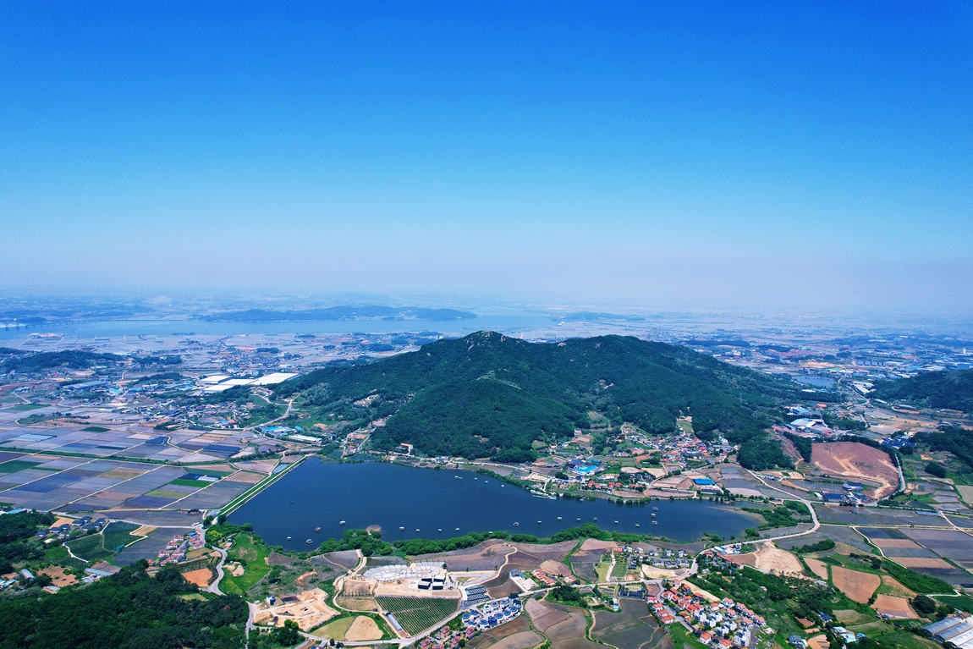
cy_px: 324
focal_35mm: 22
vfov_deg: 57.2
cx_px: 486
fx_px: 595
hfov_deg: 78.6
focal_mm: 8.38
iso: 100
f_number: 2.8
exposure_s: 1/2500
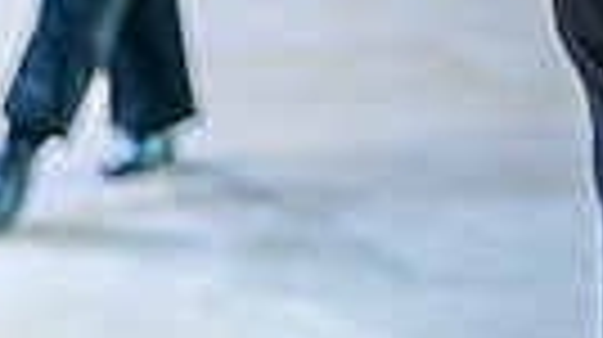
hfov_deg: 6.9
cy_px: -658
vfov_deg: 4.0
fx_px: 4727
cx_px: 1469
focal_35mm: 296
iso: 4000
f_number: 2.2
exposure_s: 1/640
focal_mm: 55
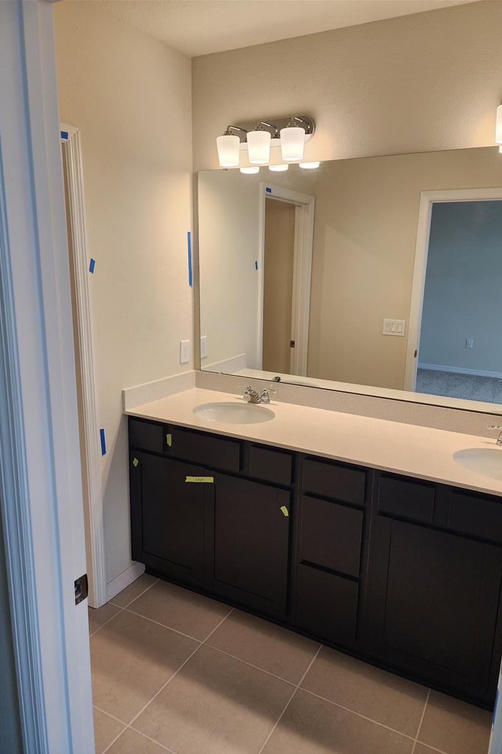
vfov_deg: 73.8
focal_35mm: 24
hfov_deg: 53.1
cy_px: 378
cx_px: 259
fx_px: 502
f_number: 1.8
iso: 80
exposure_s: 1/120
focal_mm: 6.4
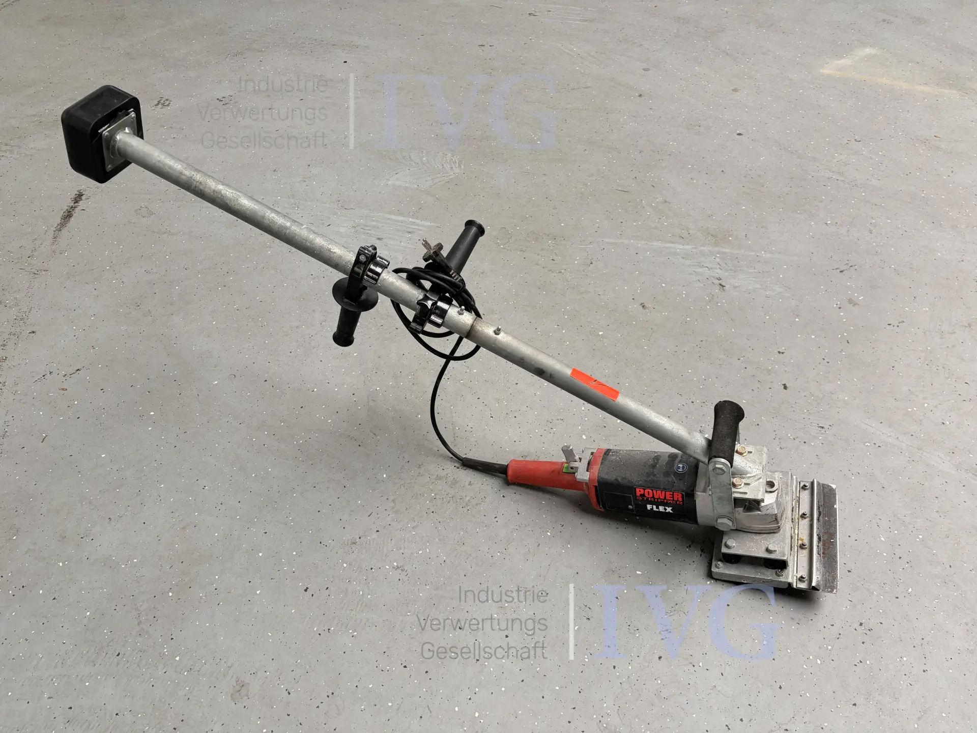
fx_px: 734
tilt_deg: -44.6
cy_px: 366
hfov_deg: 67.3
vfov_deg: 53.1
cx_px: 488
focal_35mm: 26
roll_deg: +3.7
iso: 125
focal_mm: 5.96
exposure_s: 1/78
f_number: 1.6
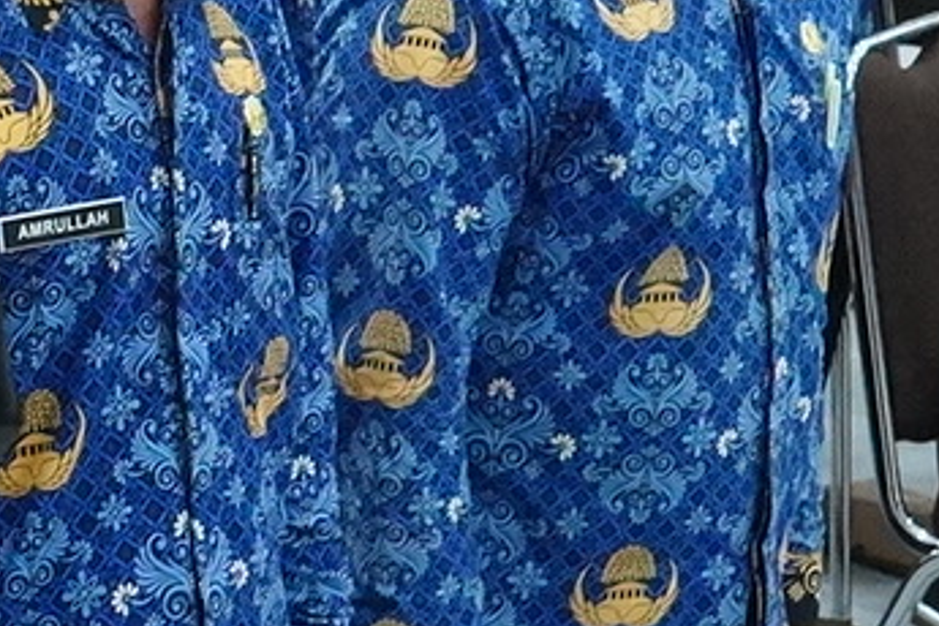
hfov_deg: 11.8
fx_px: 4408
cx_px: -359
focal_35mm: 169
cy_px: -35
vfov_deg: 8.1
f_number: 4
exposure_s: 1/200
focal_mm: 24
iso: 8000
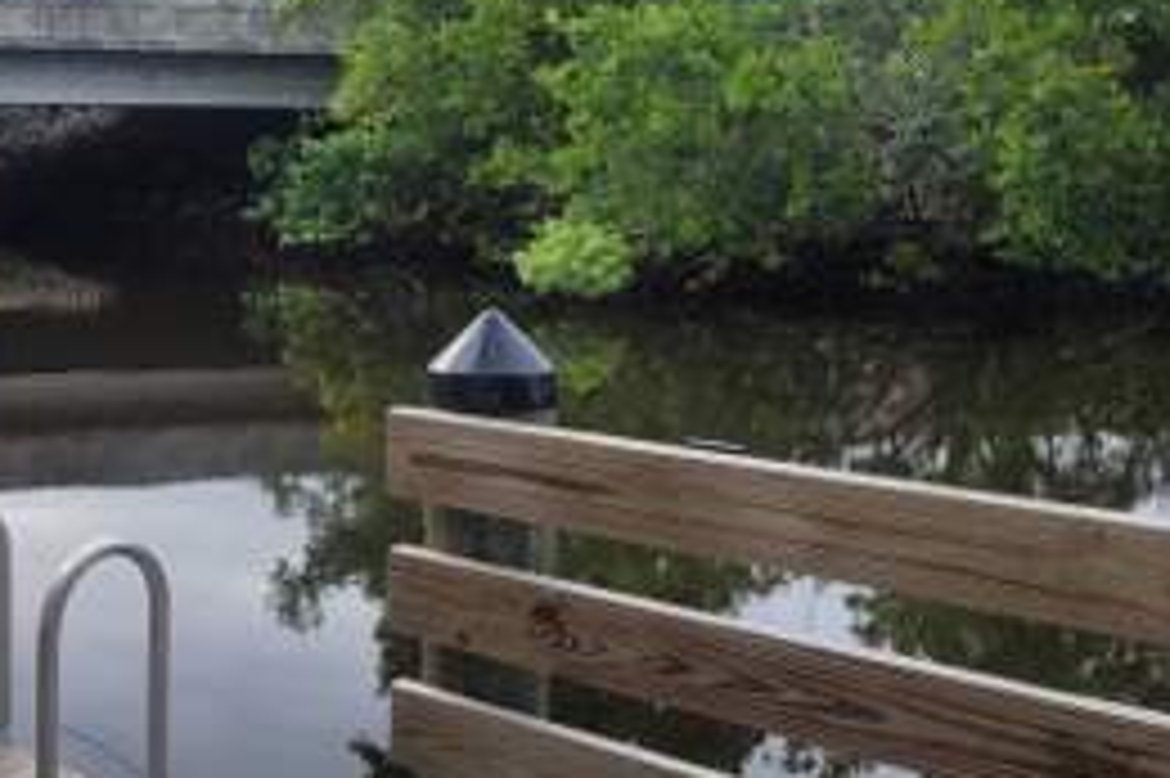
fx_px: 1624
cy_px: 382
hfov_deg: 36.9
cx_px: 104
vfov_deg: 27.0
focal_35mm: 50
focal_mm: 5.4
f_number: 1.8
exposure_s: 1/1380
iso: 40
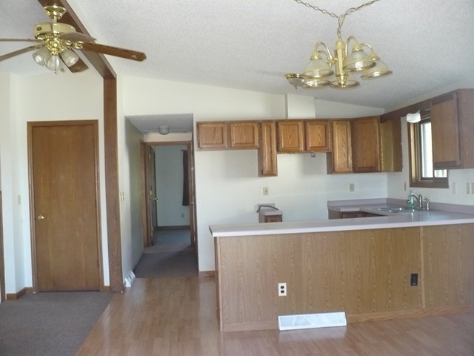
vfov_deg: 38.7
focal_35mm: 37
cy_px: 178
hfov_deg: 50.1
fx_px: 507
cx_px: 237
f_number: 2.8
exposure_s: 1/30
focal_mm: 6.1
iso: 250
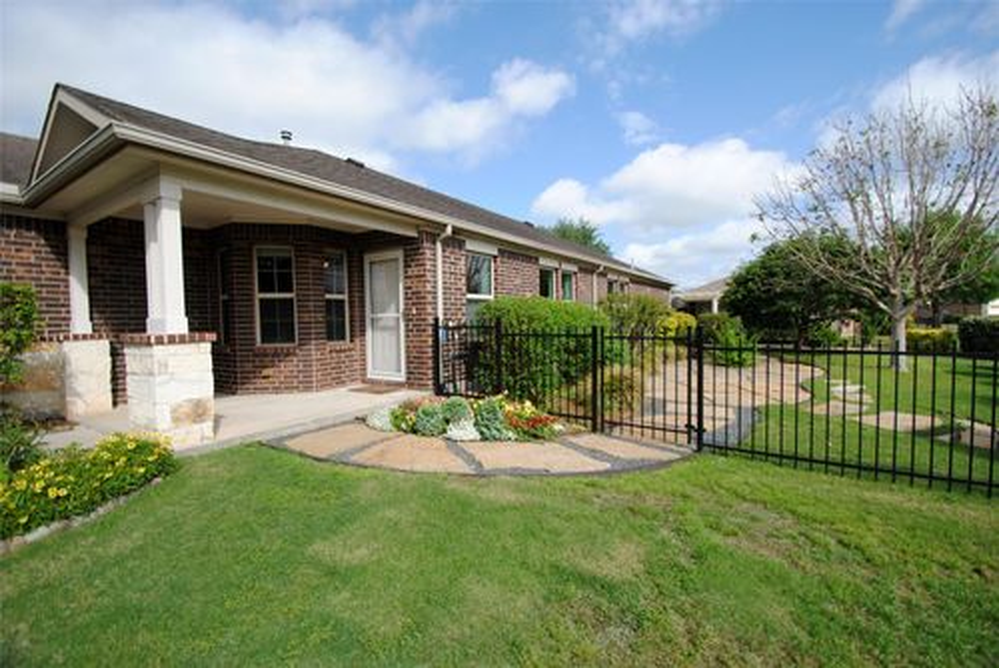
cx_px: 500
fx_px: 416
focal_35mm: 15
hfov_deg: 100.4
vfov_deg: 77.4
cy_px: 334
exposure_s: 1/800
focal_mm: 10
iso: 100
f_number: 4
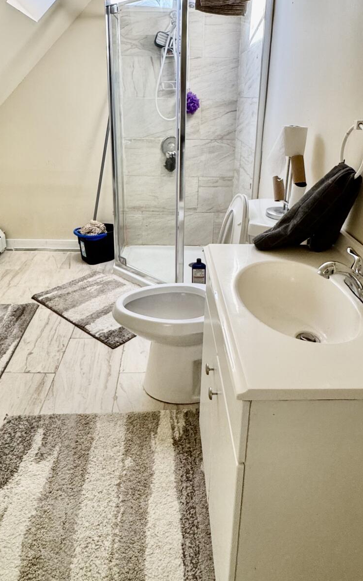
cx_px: 177
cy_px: 219
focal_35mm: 25
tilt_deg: -16.1
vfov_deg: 71.4
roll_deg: +0.1
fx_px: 396
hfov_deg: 49.3
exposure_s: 1/120
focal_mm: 2.22
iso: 250
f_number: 2.2
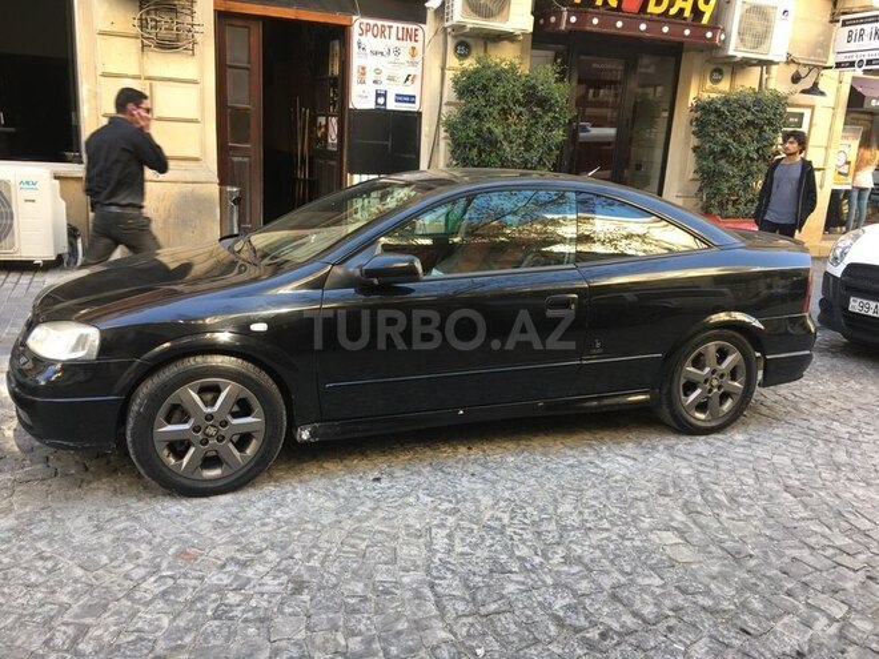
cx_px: 440
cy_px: 330
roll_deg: -3.1
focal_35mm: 29
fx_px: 736
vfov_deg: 48.2
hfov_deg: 61.7
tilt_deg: -12.0
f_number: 2.2
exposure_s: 1/50
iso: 32
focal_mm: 4.15
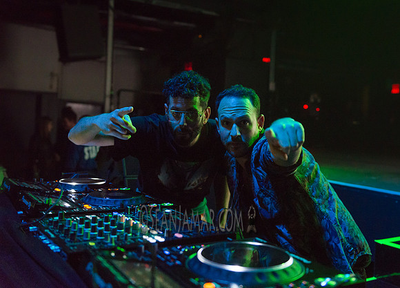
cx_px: 233
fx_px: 441
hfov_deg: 48.6
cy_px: 122
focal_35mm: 39
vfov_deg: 36.1
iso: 4000
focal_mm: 32
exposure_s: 1/320
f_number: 2.8
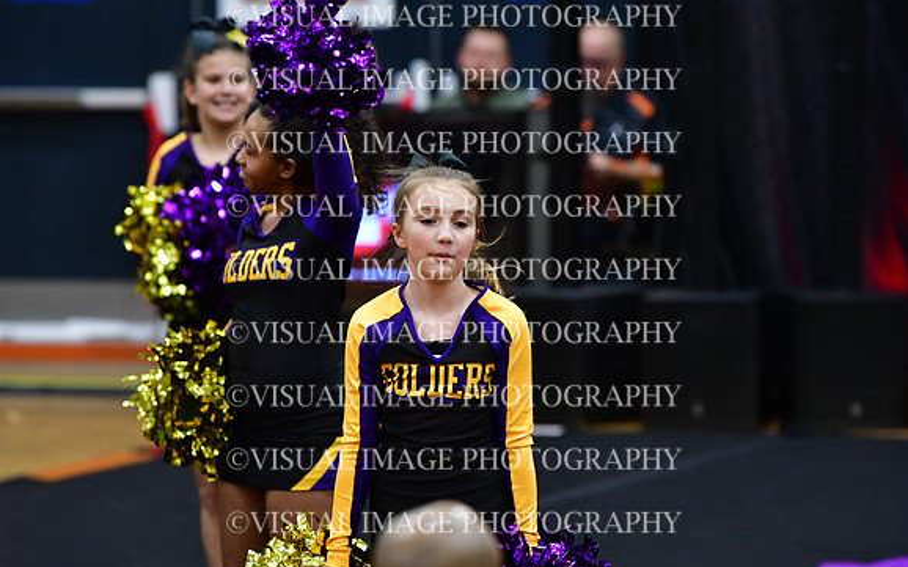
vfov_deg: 4.3
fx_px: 7596
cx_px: 454
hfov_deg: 6.8
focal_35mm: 307
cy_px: 301
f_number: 3.5
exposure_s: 1/500
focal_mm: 200
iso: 4000
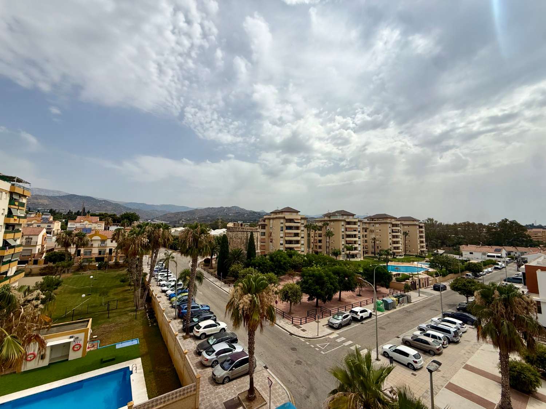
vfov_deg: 85.7
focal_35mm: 14
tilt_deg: +4.6
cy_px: 204
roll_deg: -2.2
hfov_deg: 102.1
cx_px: 273
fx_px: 221
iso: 50
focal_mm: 2.22
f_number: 2.2
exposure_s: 1/4762
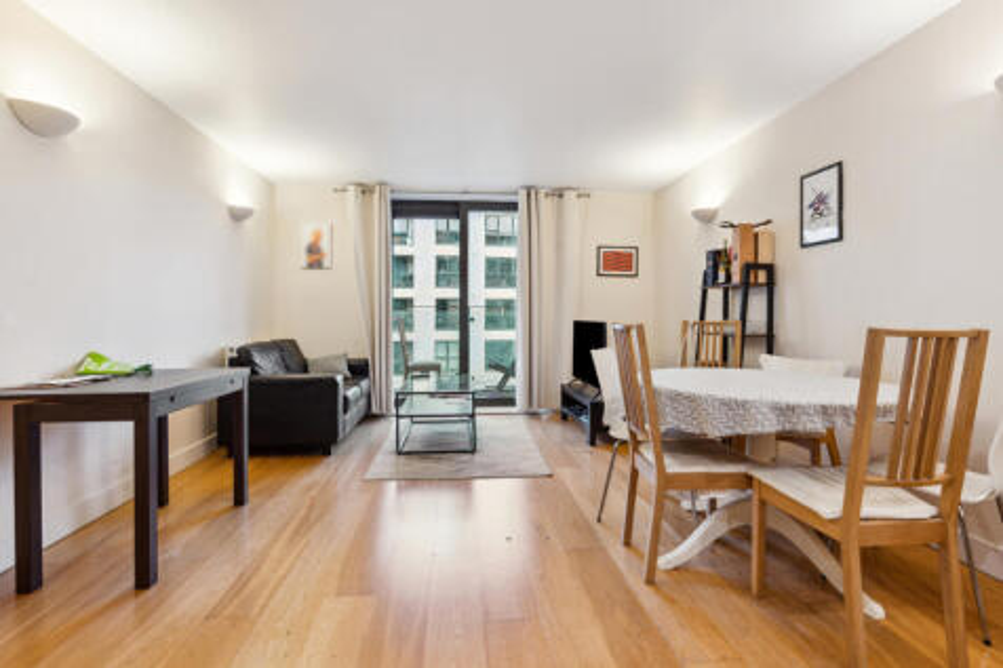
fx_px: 446
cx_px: 502
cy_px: 334
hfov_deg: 96.8
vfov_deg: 73.7
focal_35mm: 16
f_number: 11
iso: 400
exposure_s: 1/1.25
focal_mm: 16
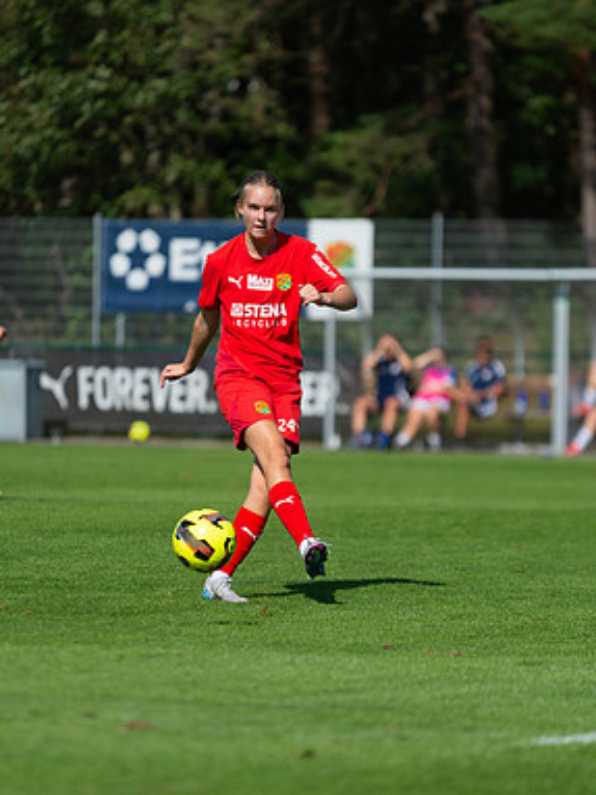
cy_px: 396
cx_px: 268
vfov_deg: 6.5
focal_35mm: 303
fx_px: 6960
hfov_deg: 4.9
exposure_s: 1/2500
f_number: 3.2
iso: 100
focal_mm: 200
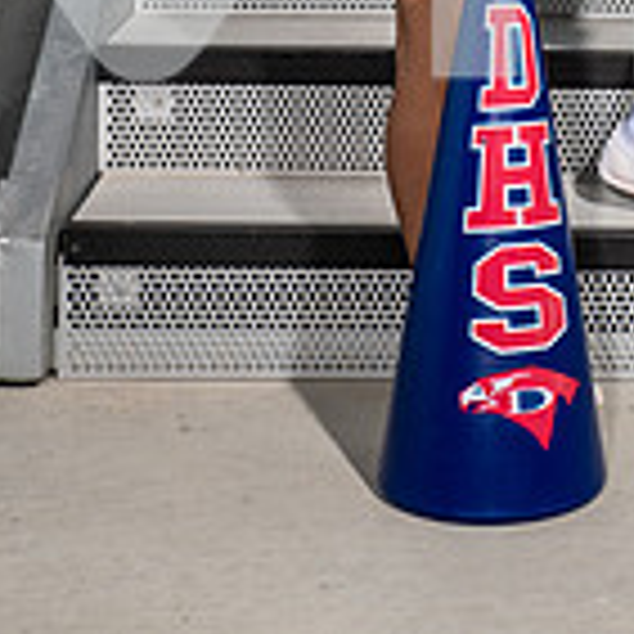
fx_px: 2818
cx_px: 594
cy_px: -373
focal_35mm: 136
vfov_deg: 12.1
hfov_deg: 12.7
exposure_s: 1/320
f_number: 7.1
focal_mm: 50
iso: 200
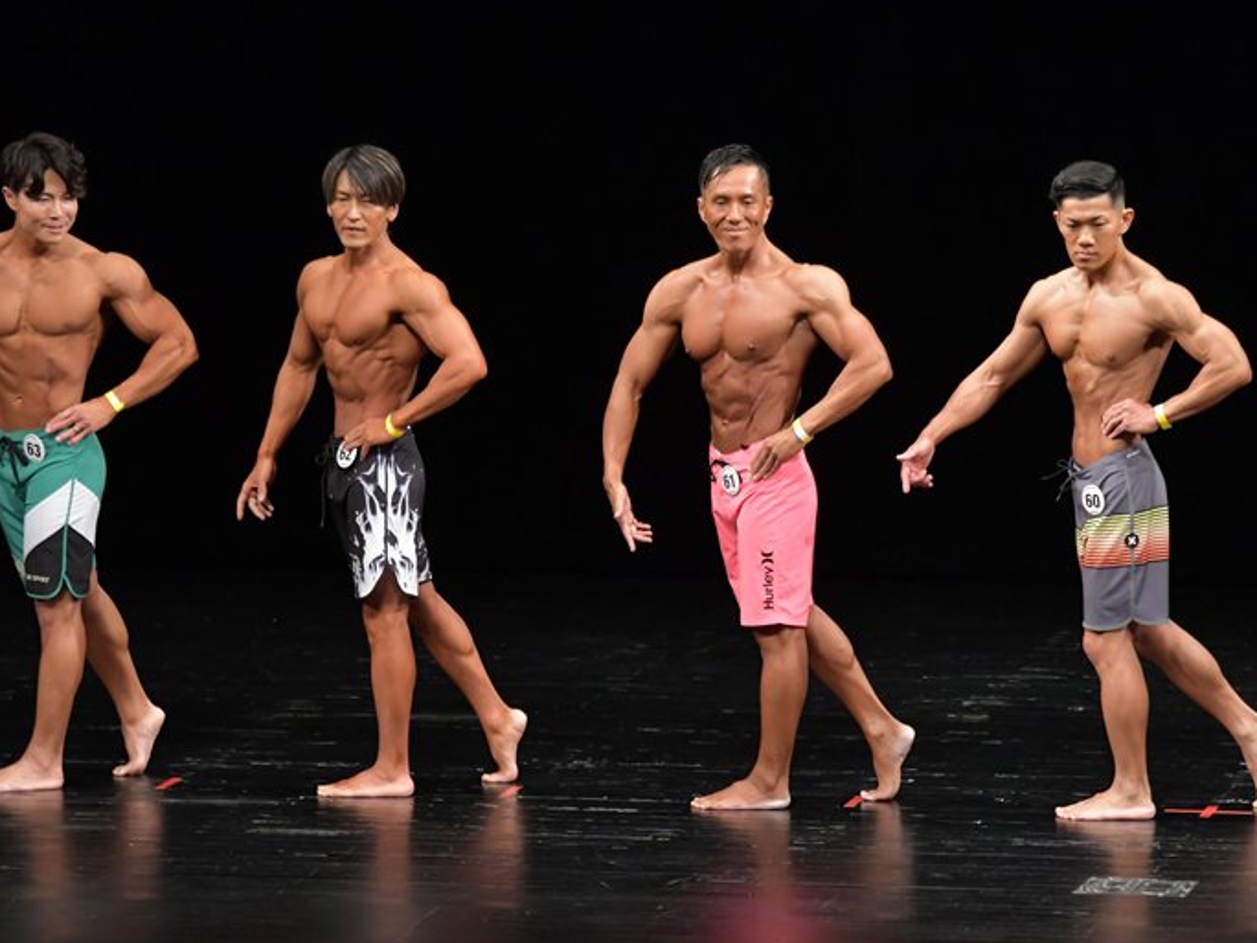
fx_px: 8897
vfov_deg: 6.1
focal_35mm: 245
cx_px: 648
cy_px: 471
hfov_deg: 8.1
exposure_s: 1/400
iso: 3200
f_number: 5.6
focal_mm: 150
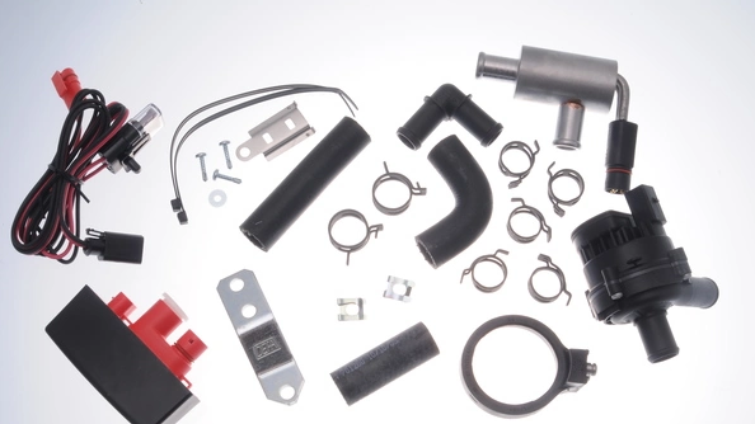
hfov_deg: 37.5
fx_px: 1112
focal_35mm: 56
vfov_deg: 21.6
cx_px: 380
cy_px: 238
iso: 200
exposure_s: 1/160
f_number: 22
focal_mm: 35
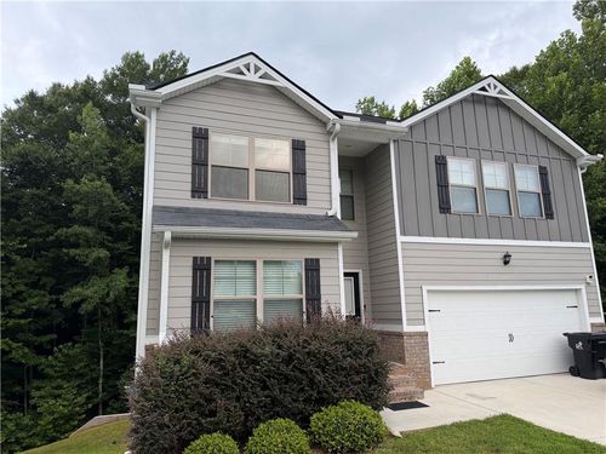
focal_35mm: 24
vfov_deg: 56.8
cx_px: 303
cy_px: 227
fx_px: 420
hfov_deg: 71.6
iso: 100
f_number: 1.78
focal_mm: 6.76
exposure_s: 1/128
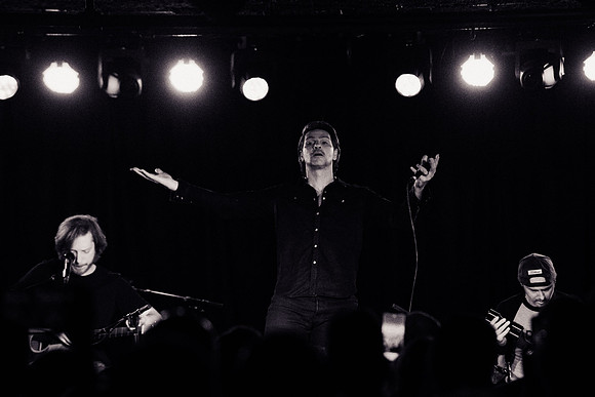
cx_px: 313
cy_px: 181
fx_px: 3246
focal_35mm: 196
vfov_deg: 7.0
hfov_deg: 10.5
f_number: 4
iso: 2500
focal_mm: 180
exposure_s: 1/640
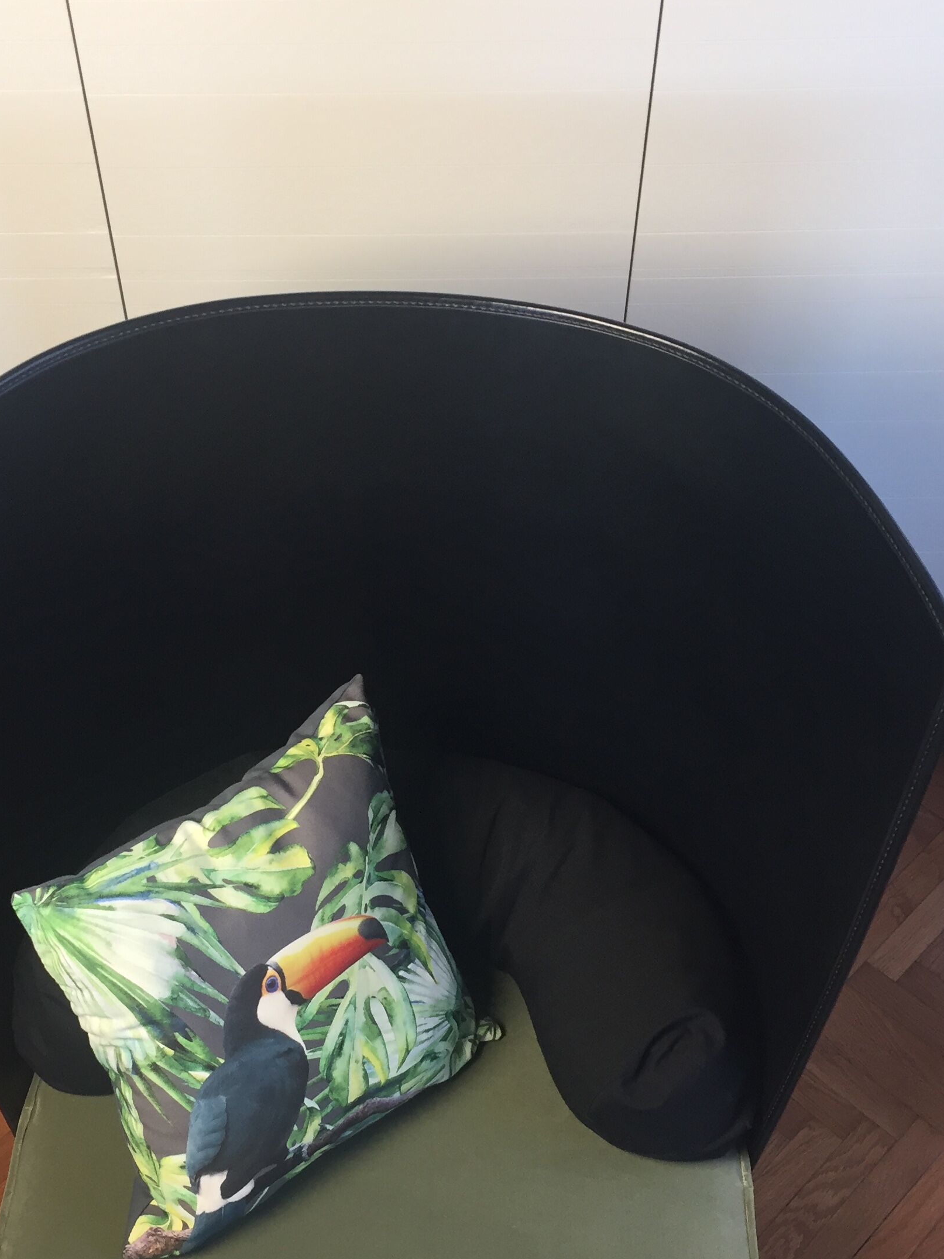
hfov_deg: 32.8
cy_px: 719
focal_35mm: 44
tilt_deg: -53.5
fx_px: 1600
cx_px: 396
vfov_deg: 42.8
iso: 40
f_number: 2.2
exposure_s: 1/33
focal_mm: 4.15
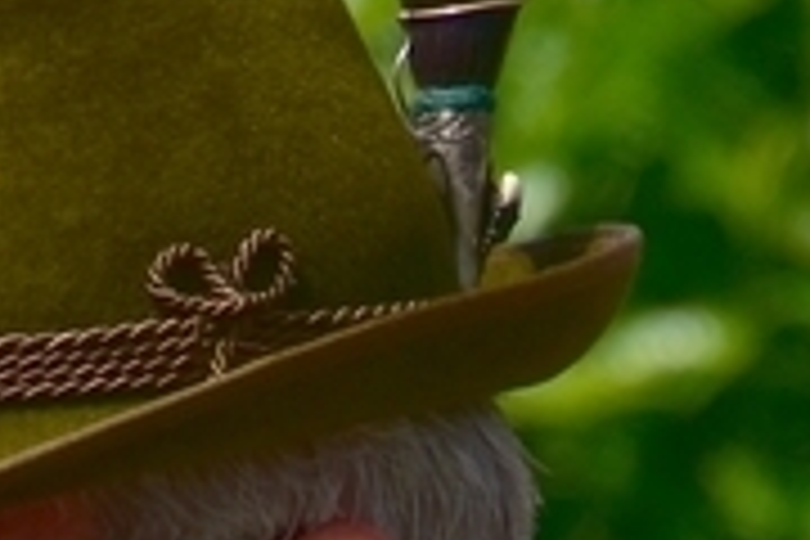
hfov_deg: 1.0
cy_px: 1321
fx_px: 44311
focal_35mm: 1970
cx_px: 792
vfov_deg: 0.7
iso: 160
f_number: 6.3
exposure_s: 1/1250
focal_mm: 185
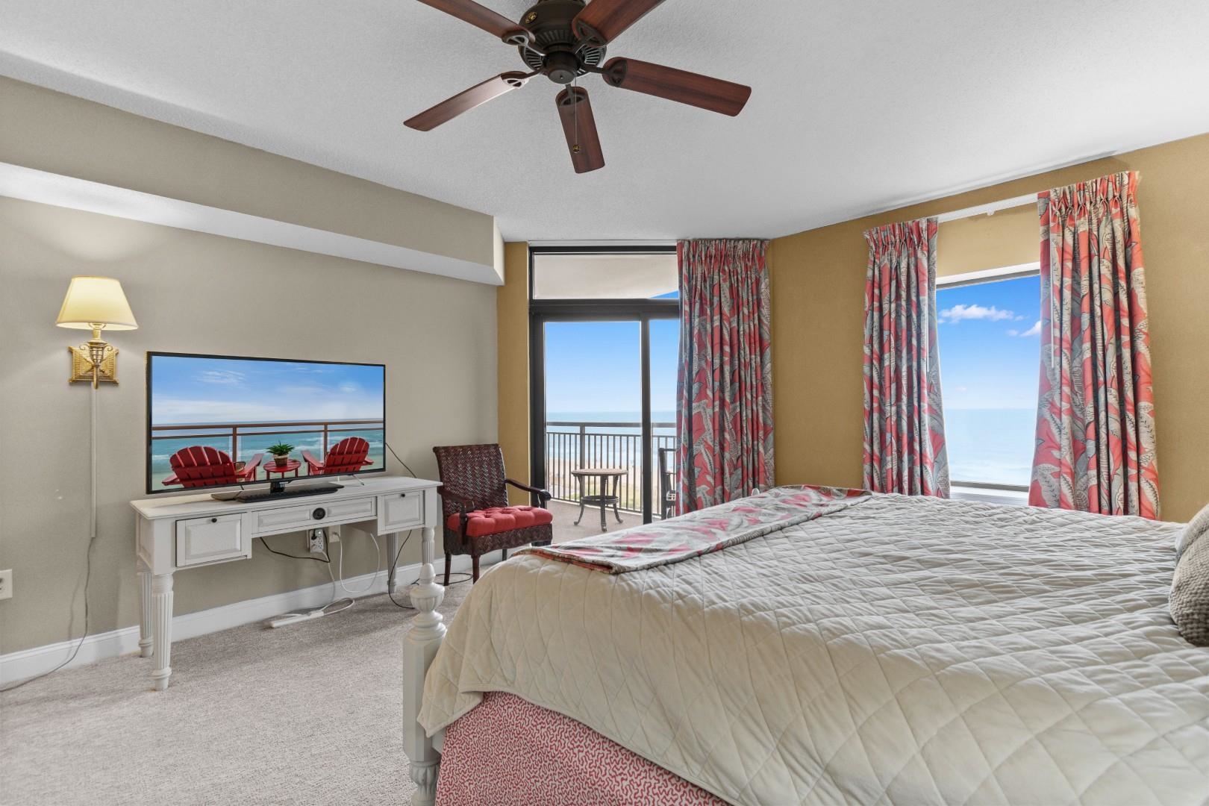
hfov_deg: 100.4
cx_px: 604
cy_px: 403
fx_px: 504
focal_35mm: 15
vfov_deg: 77.3
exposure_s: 1/13
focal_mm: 10
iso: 100
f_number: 4.5
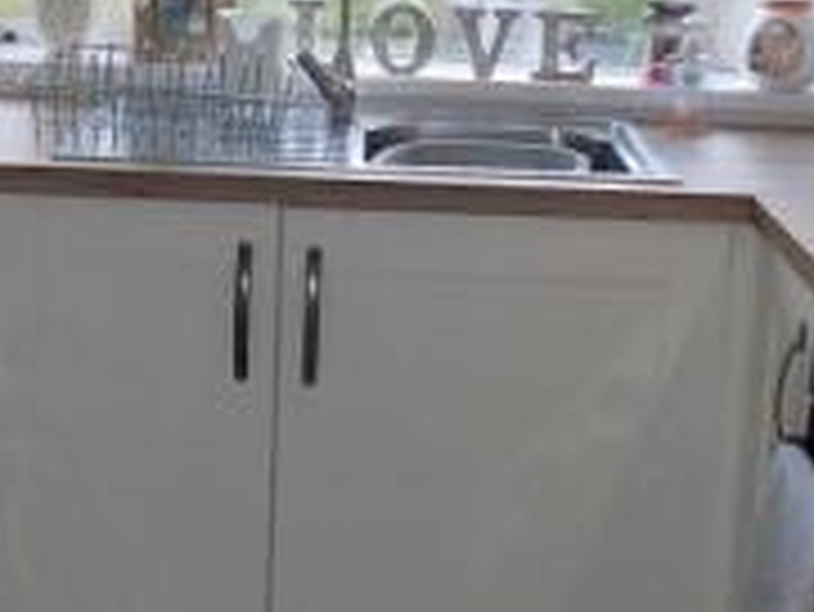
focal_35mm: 74
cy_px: 137
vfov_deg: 19.7
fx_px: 1741
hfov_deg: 26.3
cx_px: 411
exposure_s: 1/40
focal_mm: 4
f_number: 3.1
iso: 80
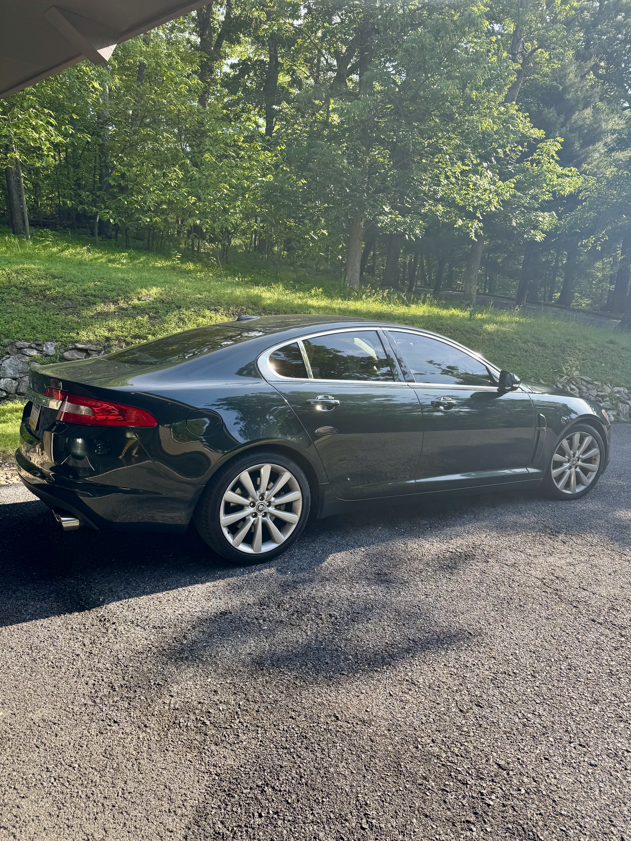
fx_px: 583
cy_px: 420
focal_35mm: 24
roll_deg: -1.0
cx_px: 316
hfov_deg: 56.8
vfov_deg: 71.6
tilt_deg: -10.4
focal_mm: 6.76
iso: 80
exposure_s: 1/723
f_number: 1.78
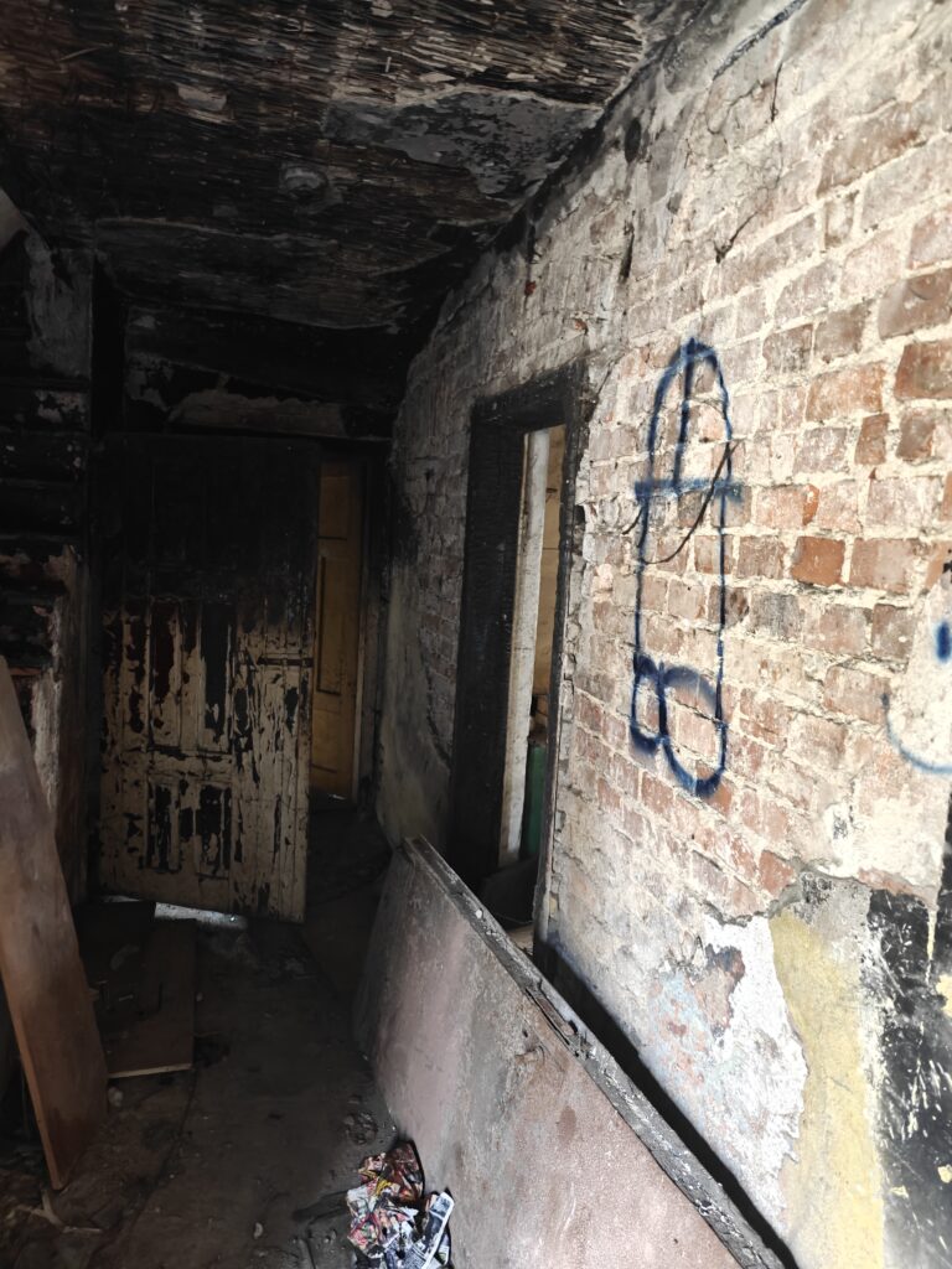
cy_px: 634
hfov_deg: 58.9
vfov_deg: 73.9
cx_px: 476
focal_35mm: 23
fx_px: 843
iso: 5000
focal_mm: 6.06
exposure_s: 1/56
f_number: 1.6
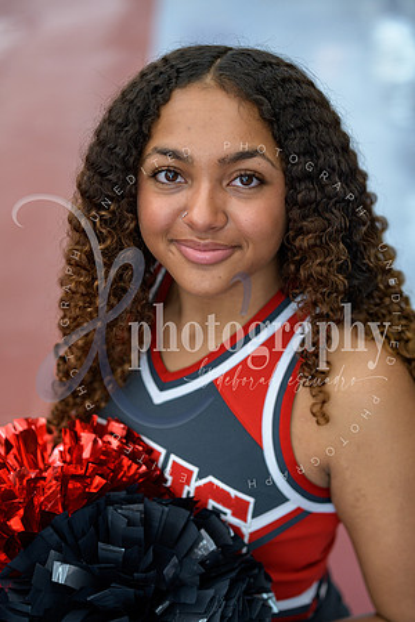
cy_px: 311
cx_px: 208
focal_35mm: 70
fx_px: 1210
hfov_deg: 19.5
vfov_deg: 28.8
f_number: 2.8
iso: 250
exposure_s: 1/125
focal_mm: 70
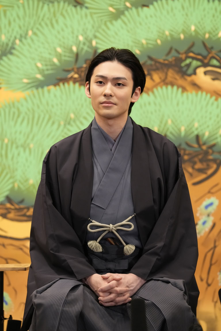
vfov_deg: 13.6
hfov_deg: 9.1
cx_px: 110
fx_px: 1390
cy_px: 166
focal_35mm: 151
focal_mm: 151
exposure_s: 1/200
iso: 4000
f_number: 4
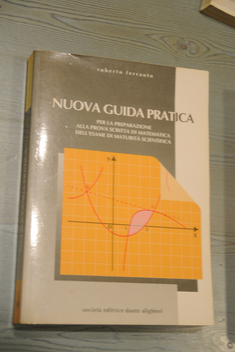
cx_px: 113
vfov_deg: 32.9
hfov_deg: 22.3
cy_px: 179
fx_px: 597
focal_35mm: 61
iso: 200
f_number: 2.8
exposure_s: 1/13
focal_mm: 38
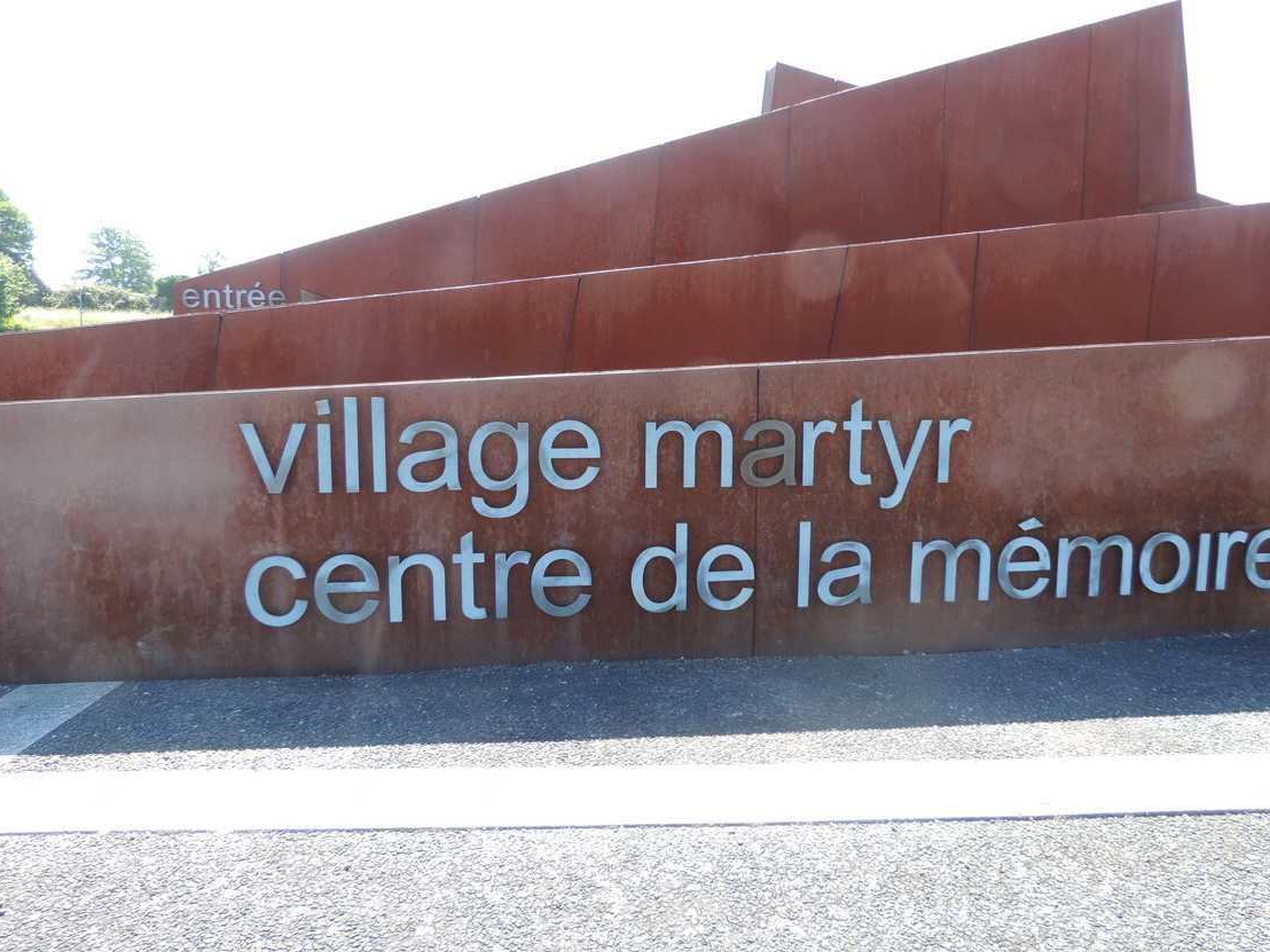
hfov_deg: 67.2
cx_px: 674
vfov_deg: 53.1
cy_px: 461
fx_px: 954
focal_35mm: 26
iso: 80
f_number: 3
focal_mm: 4.3
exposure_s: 1/125
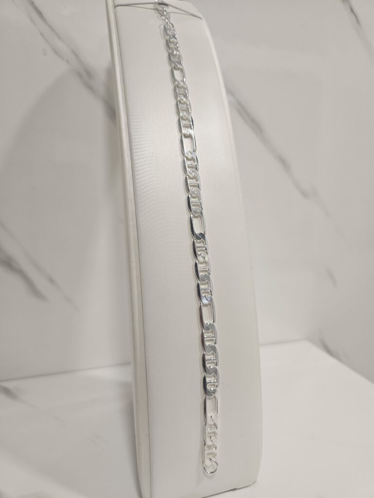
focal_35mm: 23
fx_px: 331
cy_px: 249
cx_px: 187
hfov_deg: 58.9
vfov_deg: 73.9
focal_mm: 5.4
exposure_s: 1/100
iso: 200
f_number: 1.8
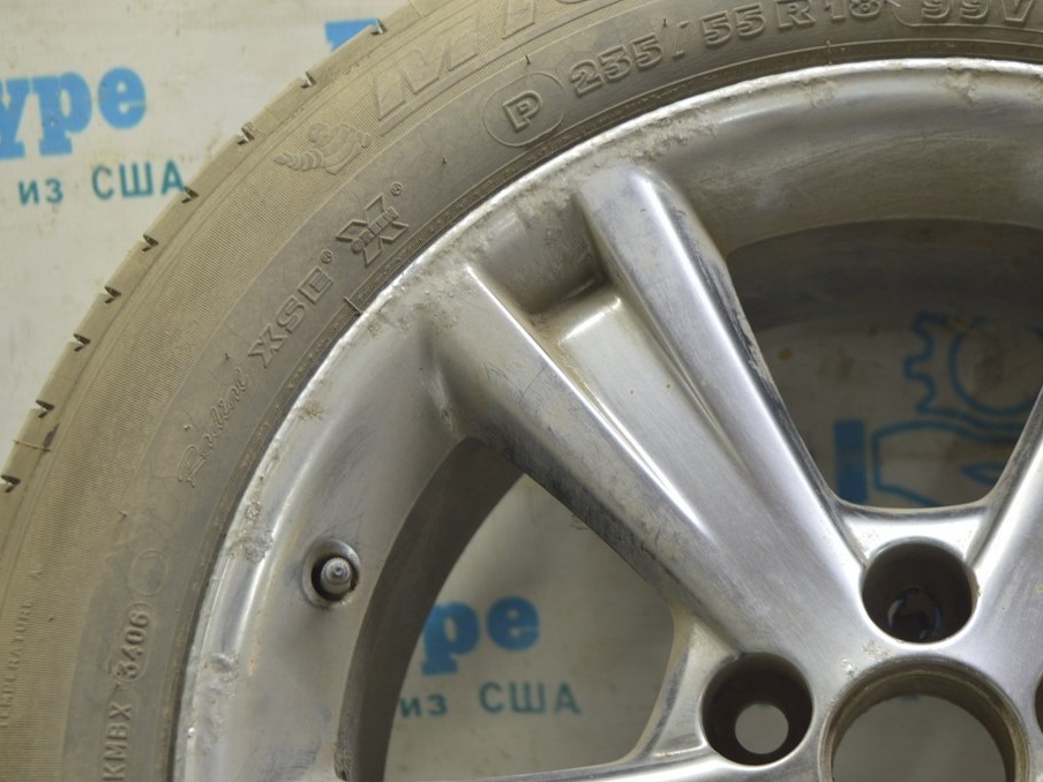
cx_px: 551
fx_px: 1868
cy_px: 392
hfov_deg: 31.2
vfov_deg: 23.7
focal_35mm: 62
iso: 400
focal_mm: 38
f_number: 5.6
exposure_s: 1/20
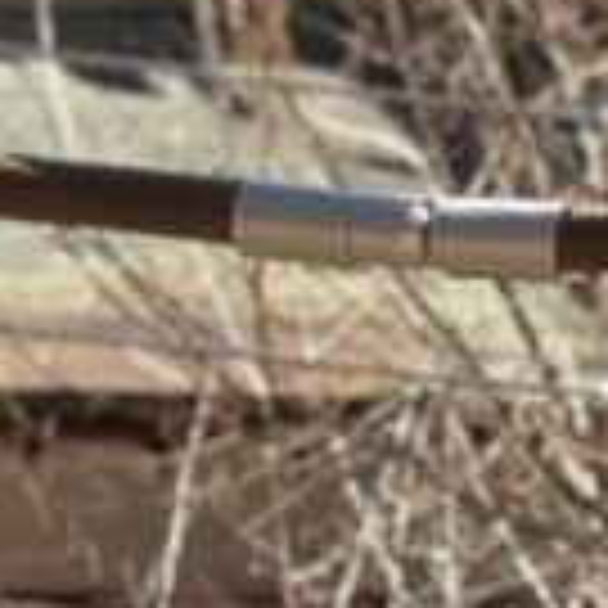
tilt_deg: +1.8
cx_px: 1509
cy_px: -968
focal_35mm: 322
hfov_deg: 5.3
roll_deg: +0.0
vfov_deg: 5.2
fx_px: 6399
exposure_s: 1/2273
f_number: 1.78
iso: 64
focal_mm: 6.76
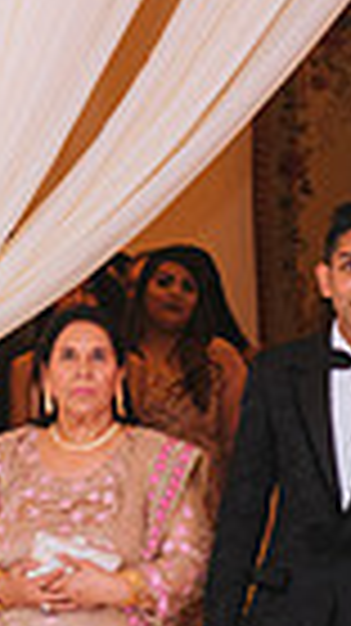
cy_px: 592
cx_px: 266
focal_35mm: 271
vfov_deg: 7.9
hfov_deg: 4.5
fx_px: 4492
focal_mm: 62
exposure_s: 1/200
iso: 1600
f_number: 2.8
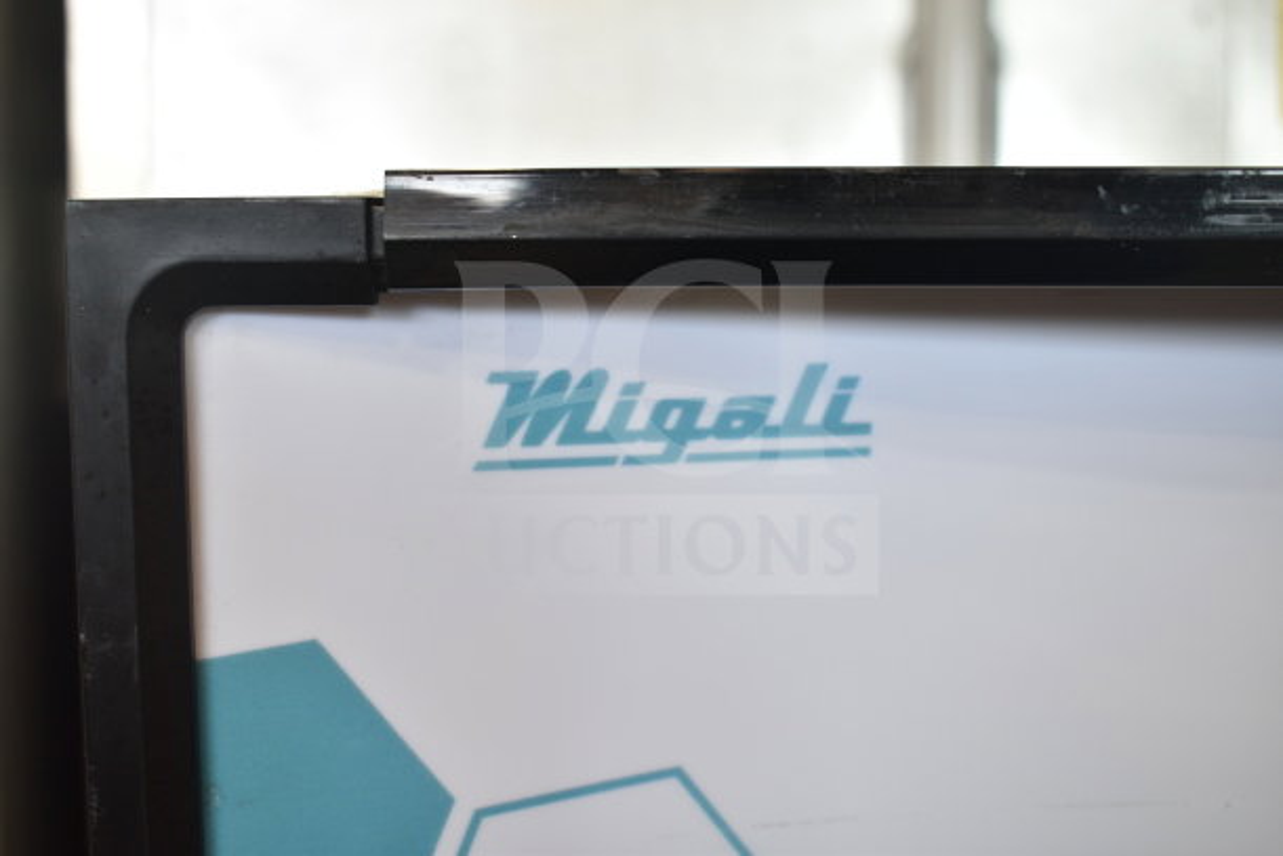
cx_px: 642
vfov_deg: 30.9
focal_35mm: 44
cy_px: 428
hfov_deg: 45.0
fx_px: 1551
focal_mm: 29
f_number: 4.5
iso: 200
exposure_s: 1/50
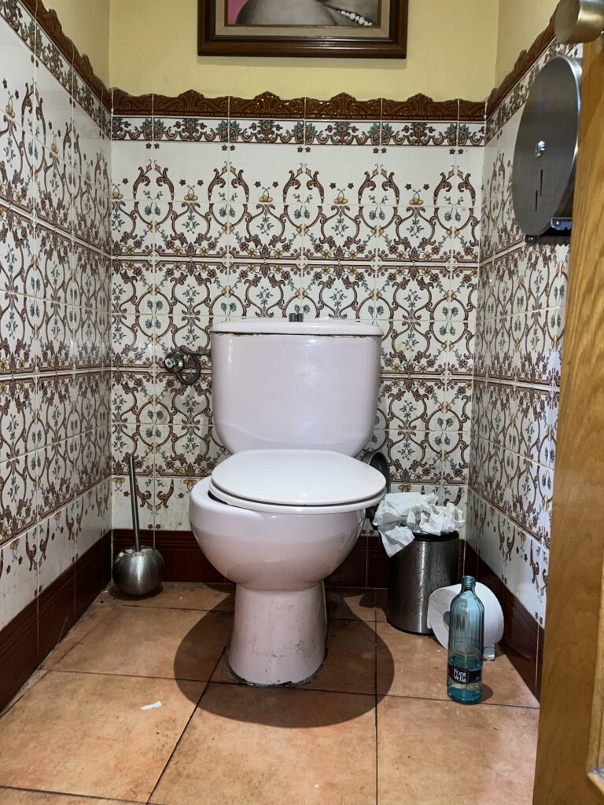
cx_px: 302
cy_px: 402
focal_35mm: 26
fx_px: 605
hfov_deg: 53.1
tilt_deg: -5.2
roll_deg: -0.2
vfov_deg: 67.3
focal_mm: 5.1
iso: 64
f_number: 1.6
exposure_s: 1/17
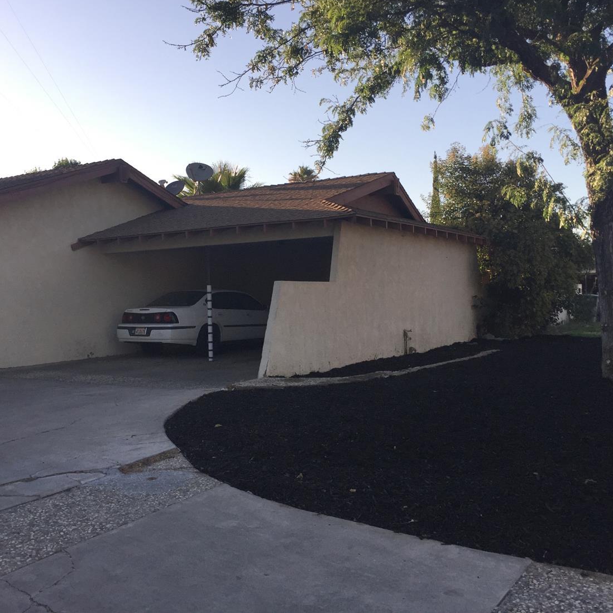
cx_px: 284
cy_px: 300
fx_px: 701
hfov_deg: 47.2
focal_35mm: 35
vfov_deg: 47.2
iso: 40
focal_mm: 4.15
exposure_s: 1/989
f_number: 2.2
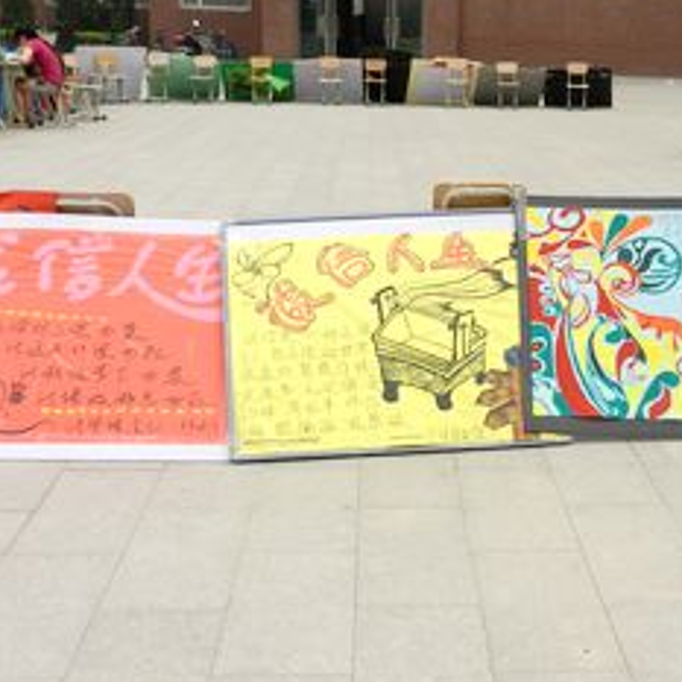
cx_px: 468
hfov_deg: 33.0
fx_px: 1137
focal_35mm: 51
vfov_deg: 33.4
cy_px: 338
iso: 160
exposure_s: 1/1000
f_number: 3.7
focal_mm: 5.6
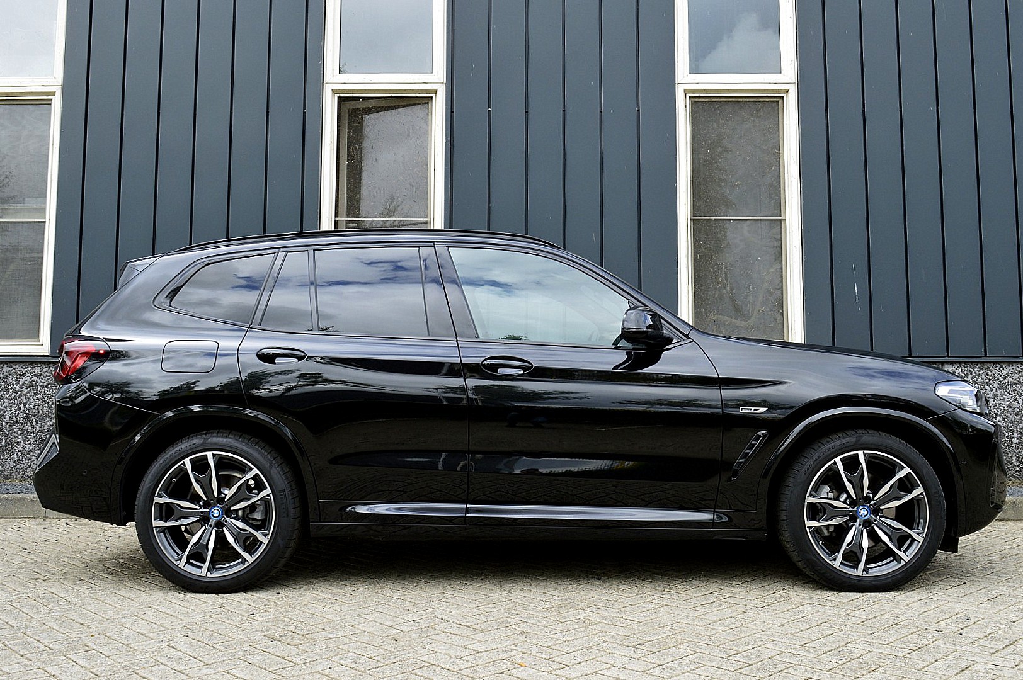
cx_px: 512
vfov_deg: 39.9
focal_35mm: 33
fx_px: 937
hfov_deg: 57.3
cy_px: 340
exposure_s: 1/125
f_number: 9
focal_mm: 22
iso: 400
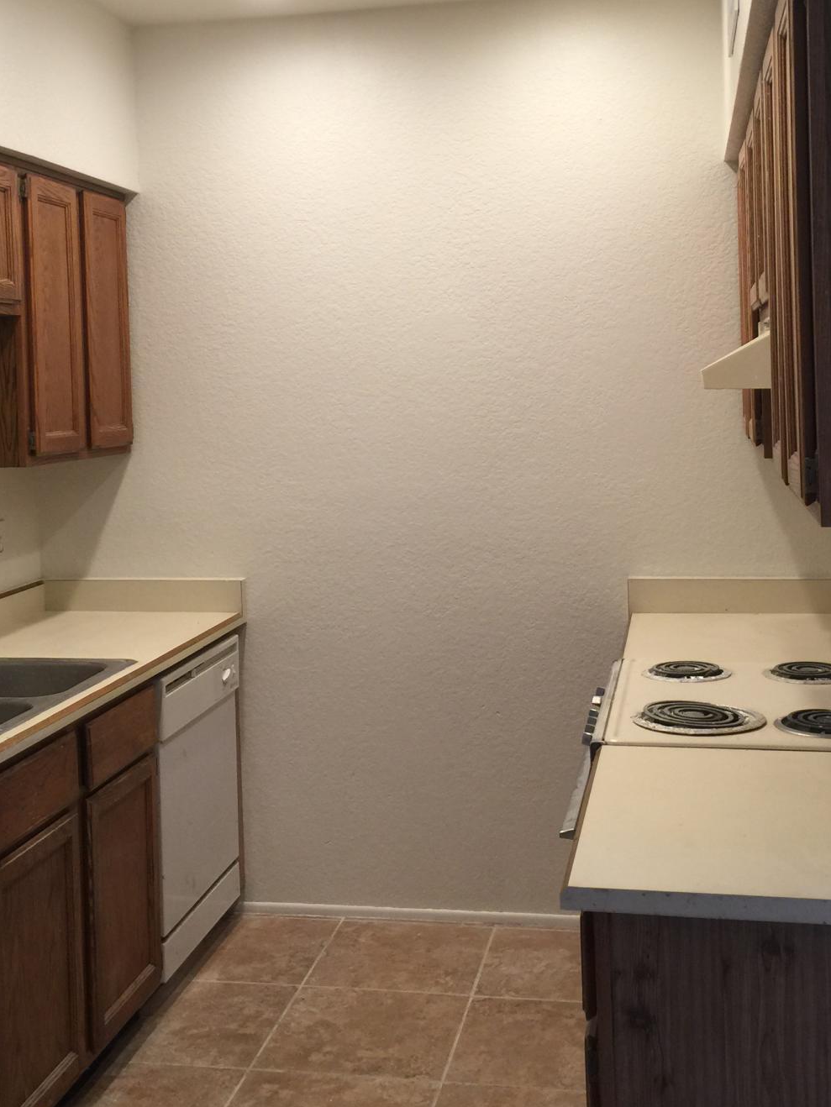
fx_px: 1408
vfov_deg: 42.7
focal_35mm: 44
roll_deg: +2.2
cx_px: 387
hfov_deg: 32.9
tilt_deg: -1.7
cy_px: 436
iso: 32
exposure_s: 1/30
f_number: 2.2
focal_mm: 4.15
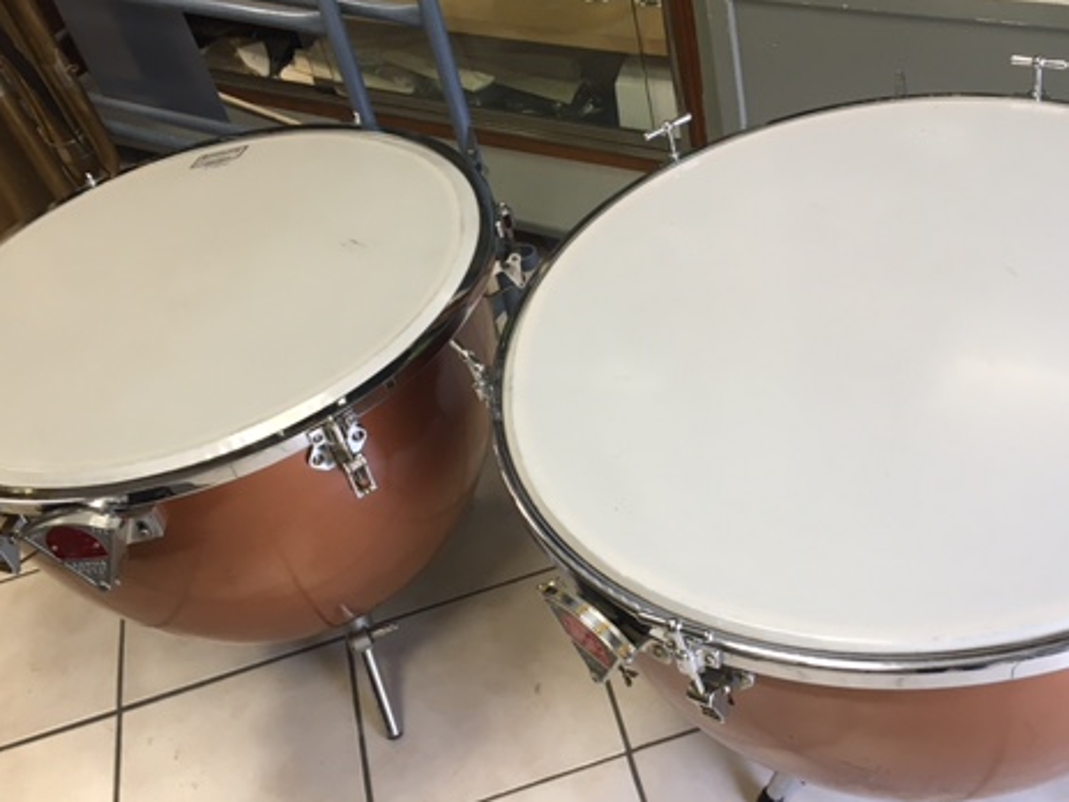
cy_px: 440
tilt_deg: -43.3
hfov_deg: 46.6
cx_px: 615
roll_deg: +13.2
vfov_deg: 35.9
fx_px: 1235
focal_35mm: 40
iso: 64
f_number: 2.2
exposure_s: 1/33
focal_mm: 4.15
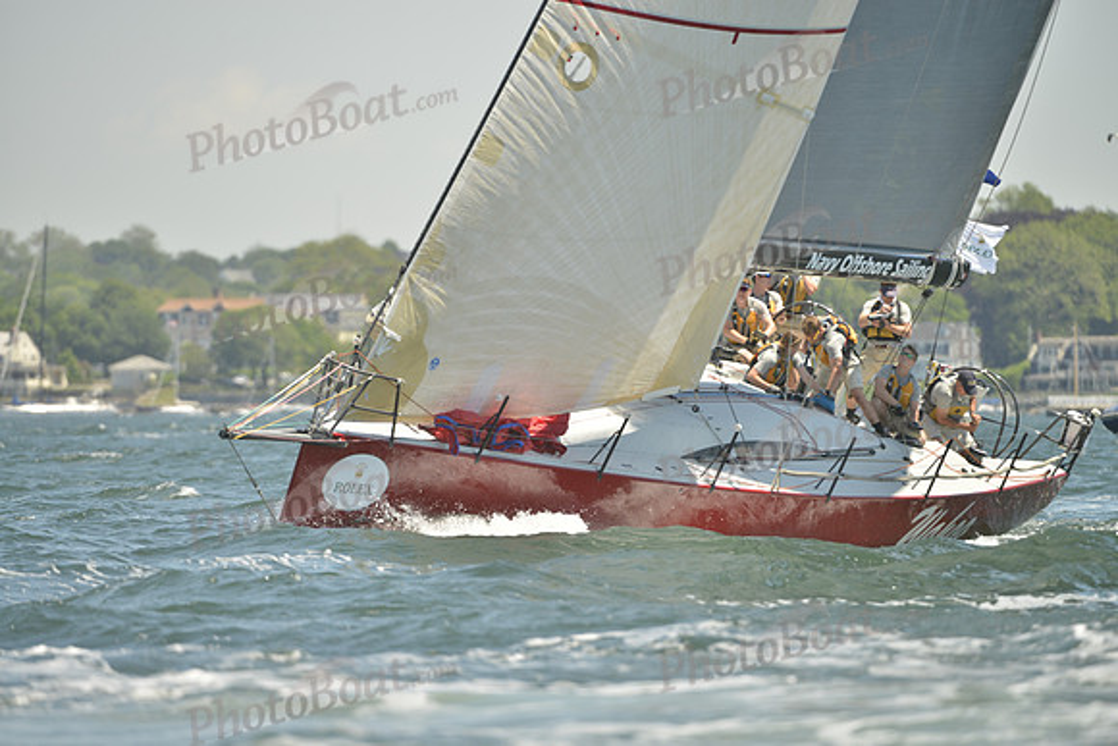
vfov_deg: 3.6
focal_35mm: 380
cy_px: 373
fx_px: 11803
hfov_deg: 5.4
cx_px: 559
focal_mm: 380
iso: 200
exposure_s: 1/800
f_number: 4.5
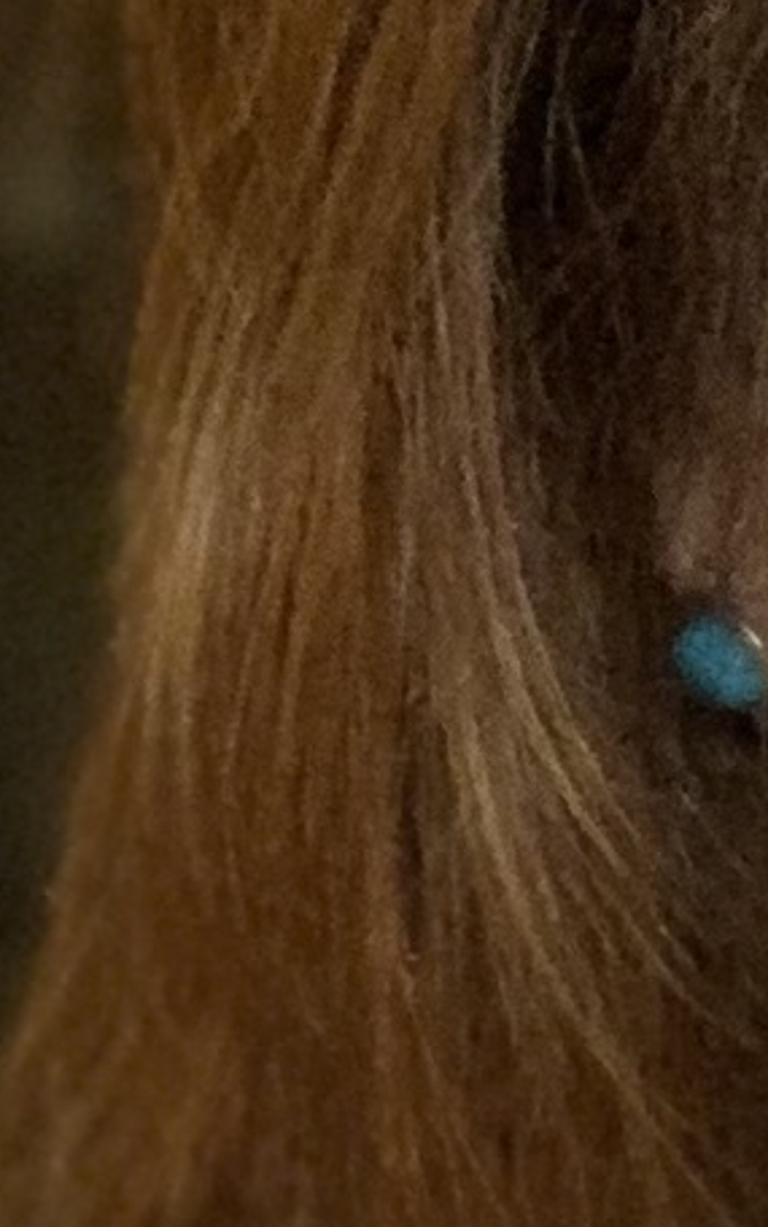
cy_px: 1478
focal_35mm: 230
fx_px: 7690
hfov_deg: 5.6
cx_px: 1679
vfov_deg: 9.0
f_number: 2.2
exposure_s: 1/60
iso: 250
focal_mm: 2.87
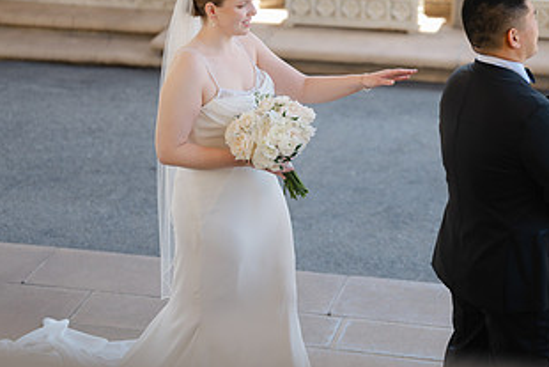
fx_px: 1343
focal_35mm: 88
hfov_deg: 23.0
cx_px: 351
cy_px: 78
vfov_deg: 15.5
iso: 80
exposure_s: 1/250
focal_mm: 55
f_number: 1.7
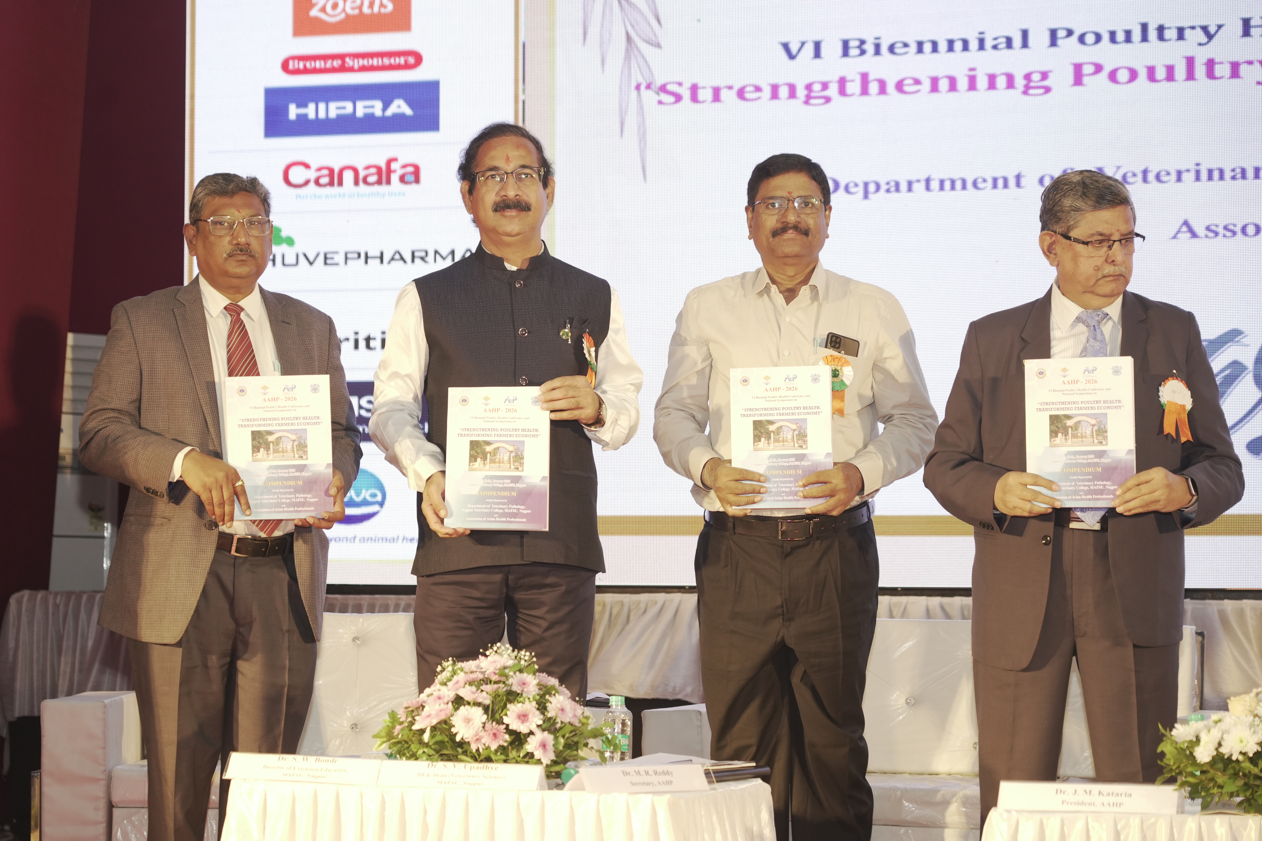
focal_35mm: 75
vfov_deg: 18.2
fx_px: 2629
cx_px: 631
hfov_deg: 27.0
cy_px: 420
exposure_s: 1/100
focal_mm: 75
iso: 1000
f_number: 4
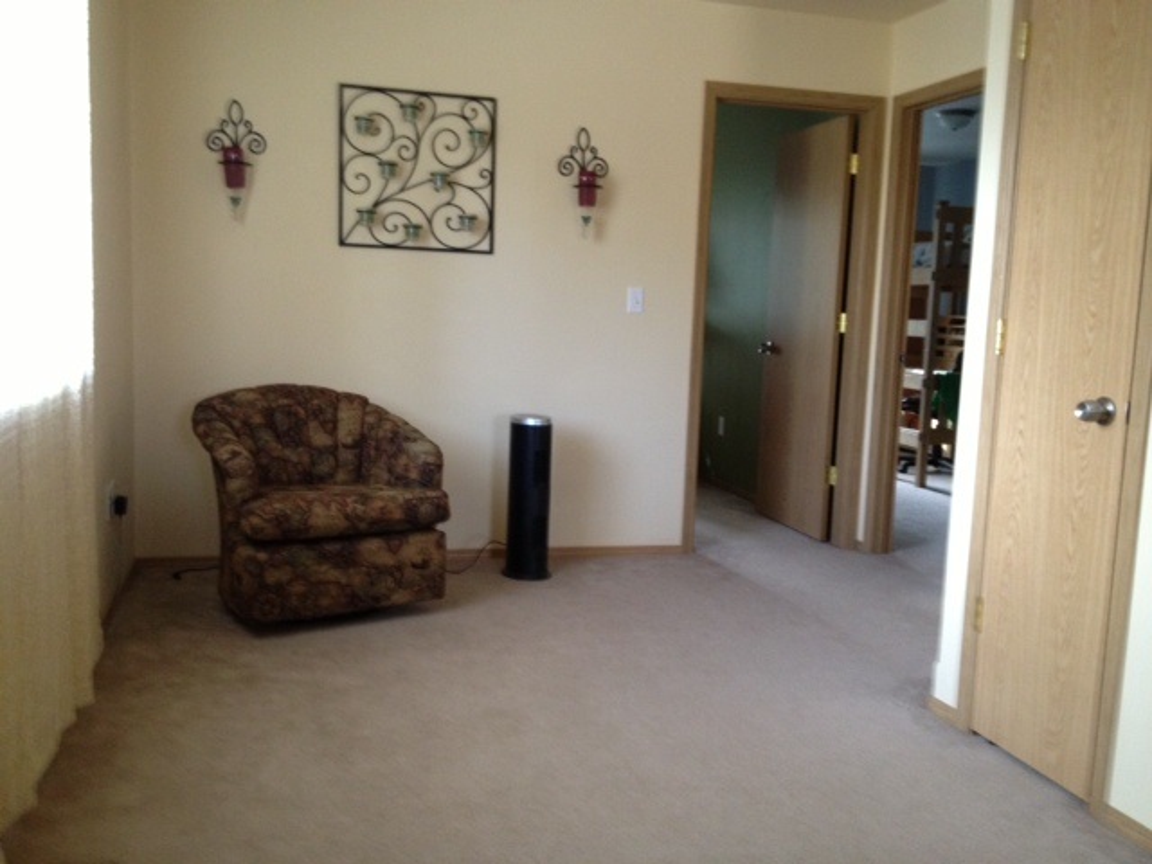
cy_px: 432
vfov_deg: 40.7
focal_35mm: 35
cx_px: 576
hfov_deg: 52.6
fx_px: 1165
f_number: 2.4
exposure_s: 1/20
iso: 160
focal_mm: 4.28
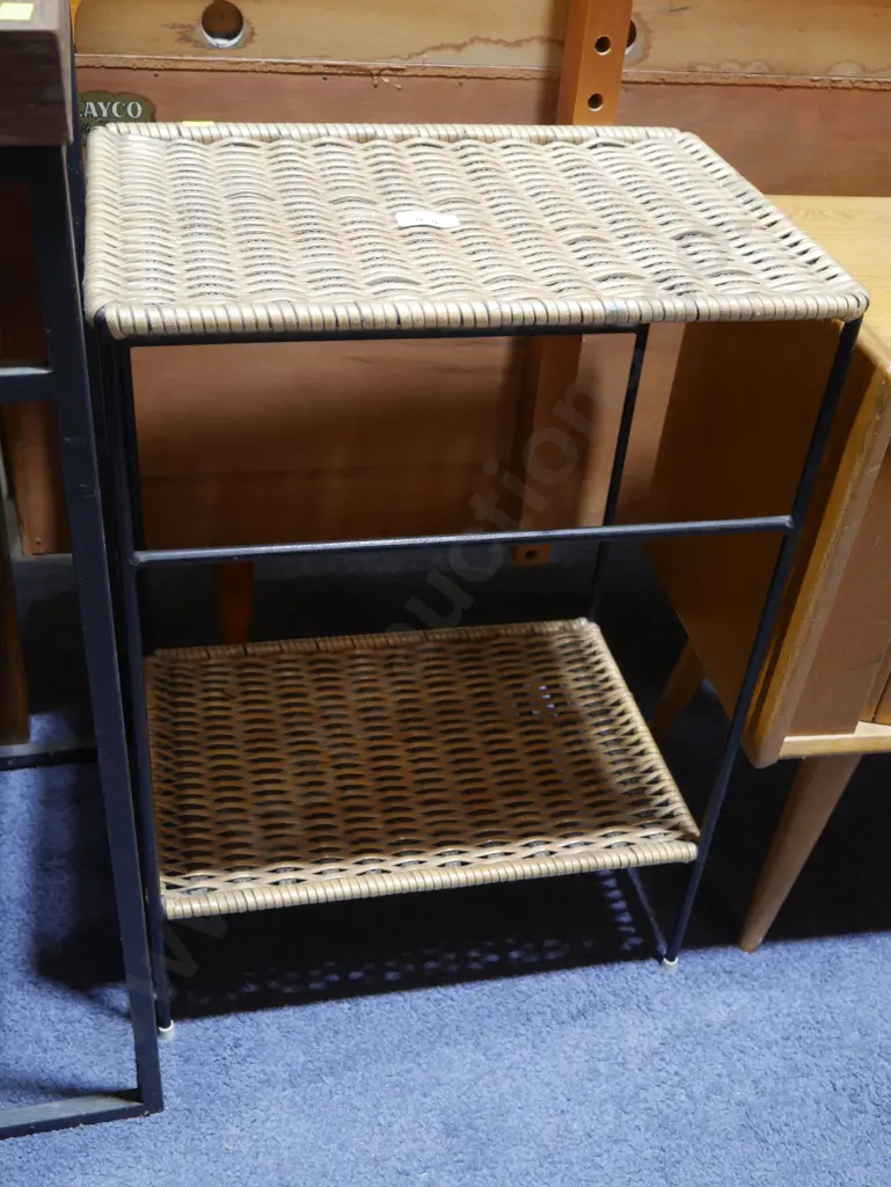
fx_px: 1303
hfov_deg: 37.8
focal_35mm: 38
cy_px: 594
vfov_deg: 49.0
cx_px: 446
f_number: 4.1
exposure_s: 1/60
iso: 800
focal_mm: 19
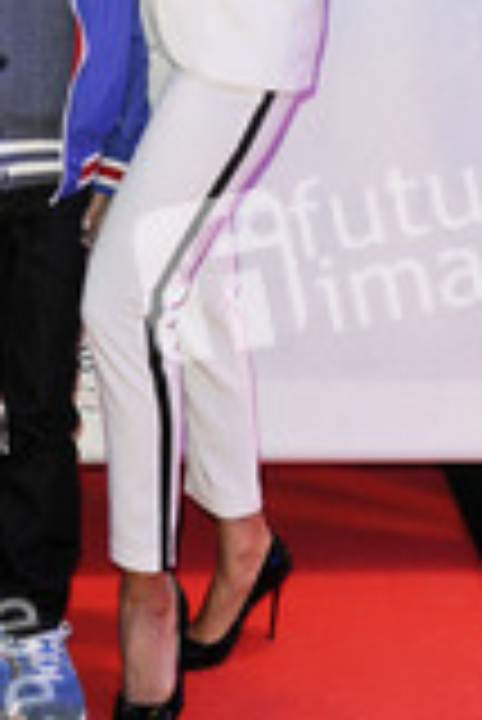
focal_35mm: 95
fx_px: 1904
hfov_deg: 14.1
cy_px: 32
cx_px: -43
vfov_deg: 20.9
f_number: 5.6
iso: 1600
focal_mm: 38
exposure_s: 1/200
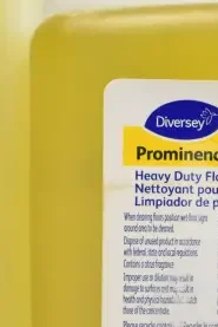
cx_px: 284
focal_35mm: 119
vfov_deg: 17.1
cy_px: 237
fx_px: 1079
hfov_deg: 11.2
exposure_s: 1/250
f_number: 8
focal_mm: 24
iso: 6400
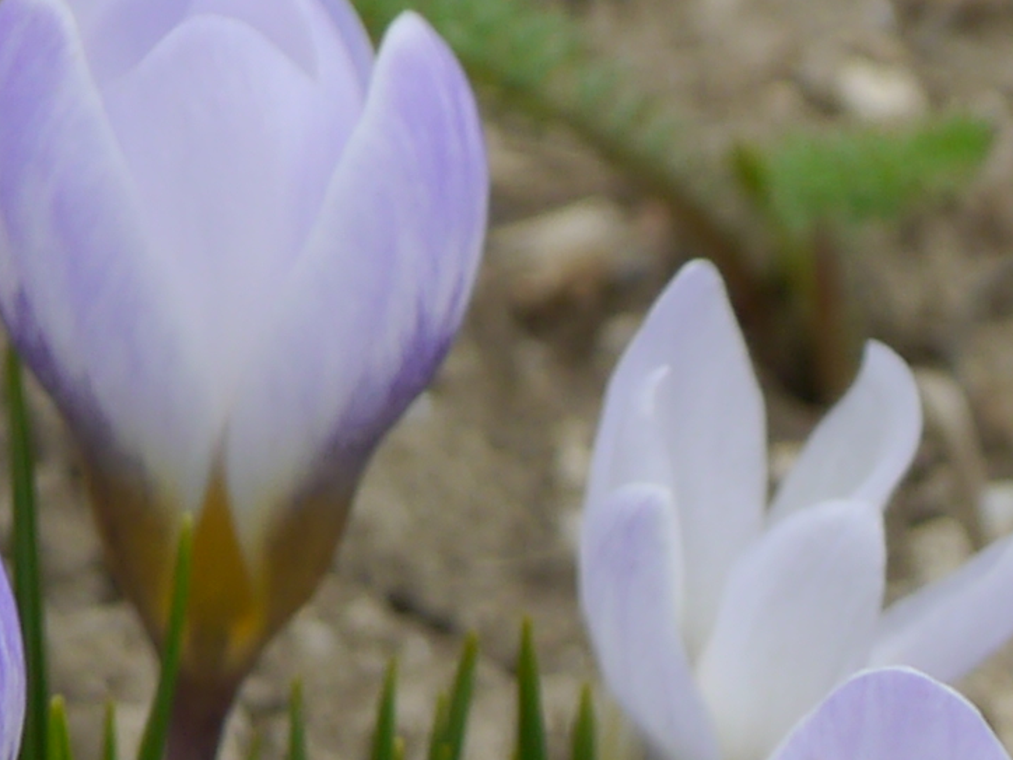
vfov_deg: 2.8
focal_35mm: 533
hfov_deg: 3.7
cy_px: 2070
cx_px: 1683
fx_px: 15598
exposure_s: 1/200
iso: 160
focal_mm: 42
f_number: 7.1
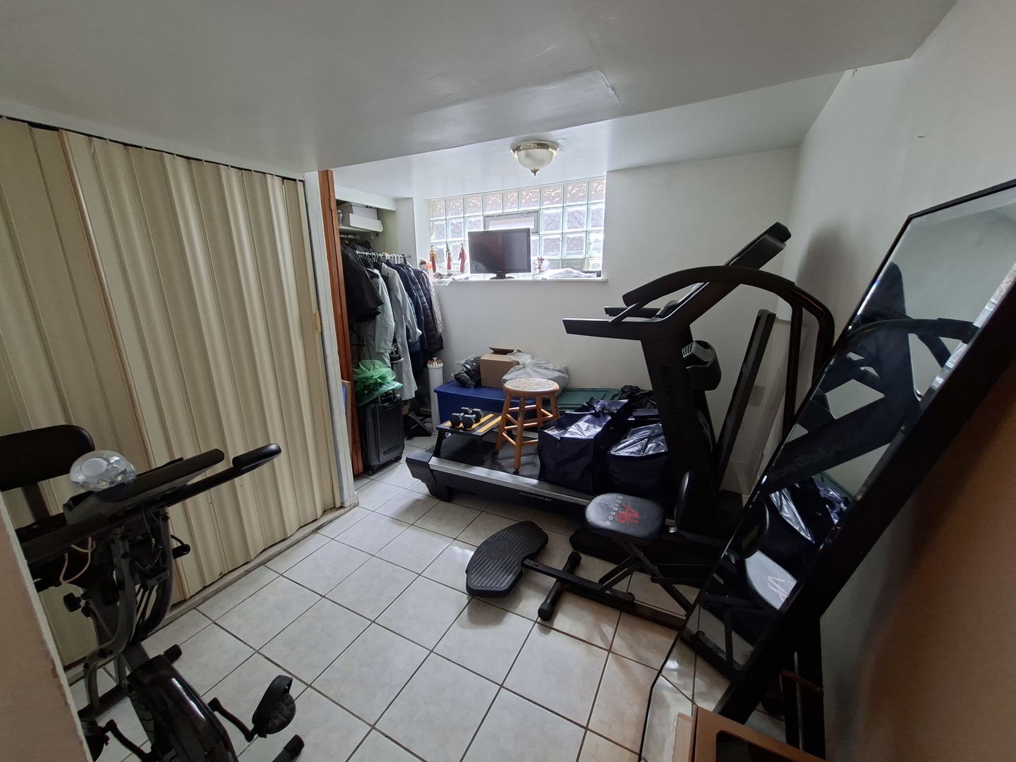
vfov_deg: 89.9
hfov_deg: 106.2
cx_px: 508
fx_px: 382
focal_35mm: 13
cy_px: 381
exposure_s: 1/30
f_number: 2.2
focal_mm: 1.74
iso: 160
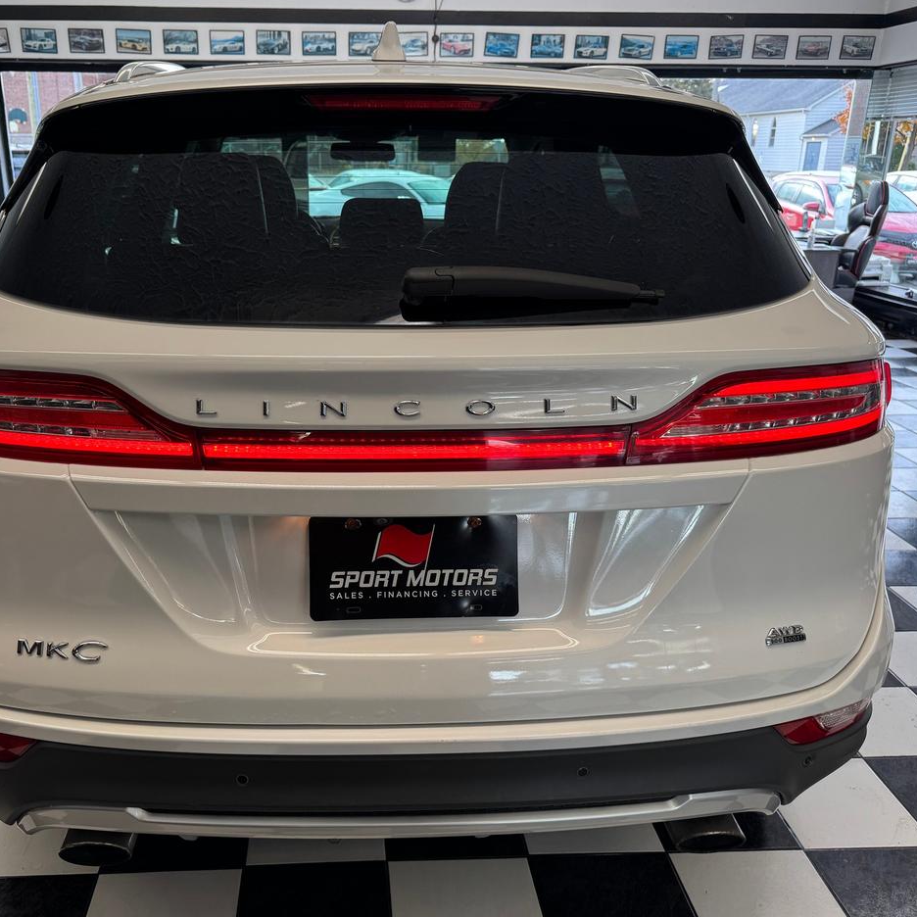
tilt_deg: -19.3
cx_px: 373
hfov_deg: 55.3
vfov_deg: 55.6
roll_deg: -0.9
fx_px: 869
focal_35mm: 29
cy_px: 462
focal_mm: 6.76
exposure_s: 1/120
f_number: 1.78
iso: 64
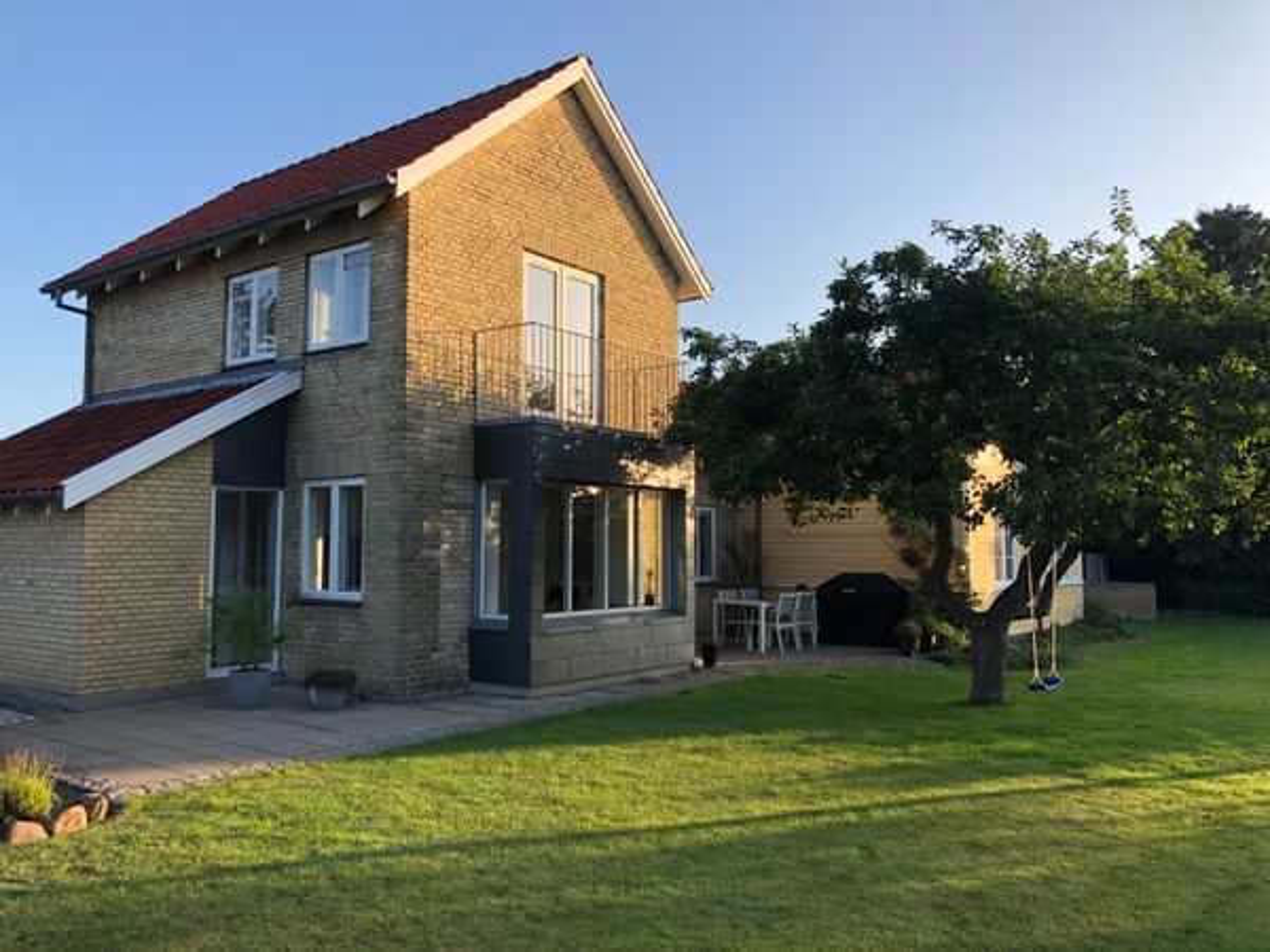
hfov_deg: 63.4
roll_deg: +0.0
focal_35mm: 28
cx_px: 635
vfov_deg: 49.7
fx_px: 1027
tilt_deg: +3.7
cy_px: 476
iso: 20
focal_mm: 3.99
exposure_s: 1/475
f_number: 1.8
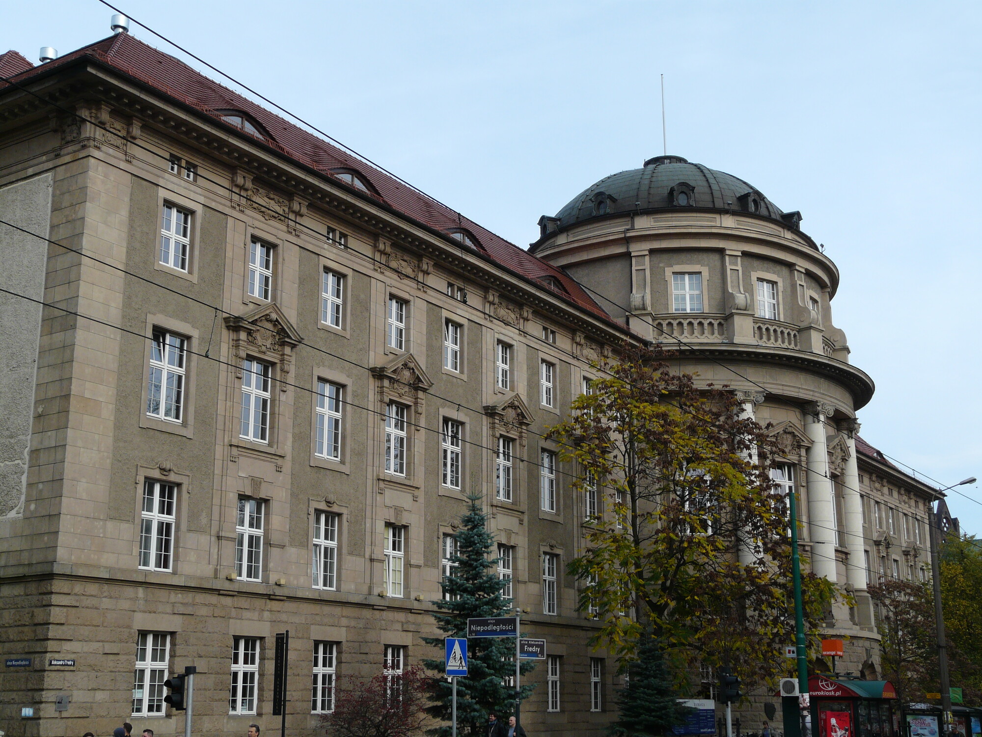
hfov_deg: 42.9
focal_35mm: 44
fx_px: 1248
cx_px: 491
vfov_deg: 32.9
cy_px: 368
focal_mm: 7.2
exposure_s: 1/250
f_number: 5
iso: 100
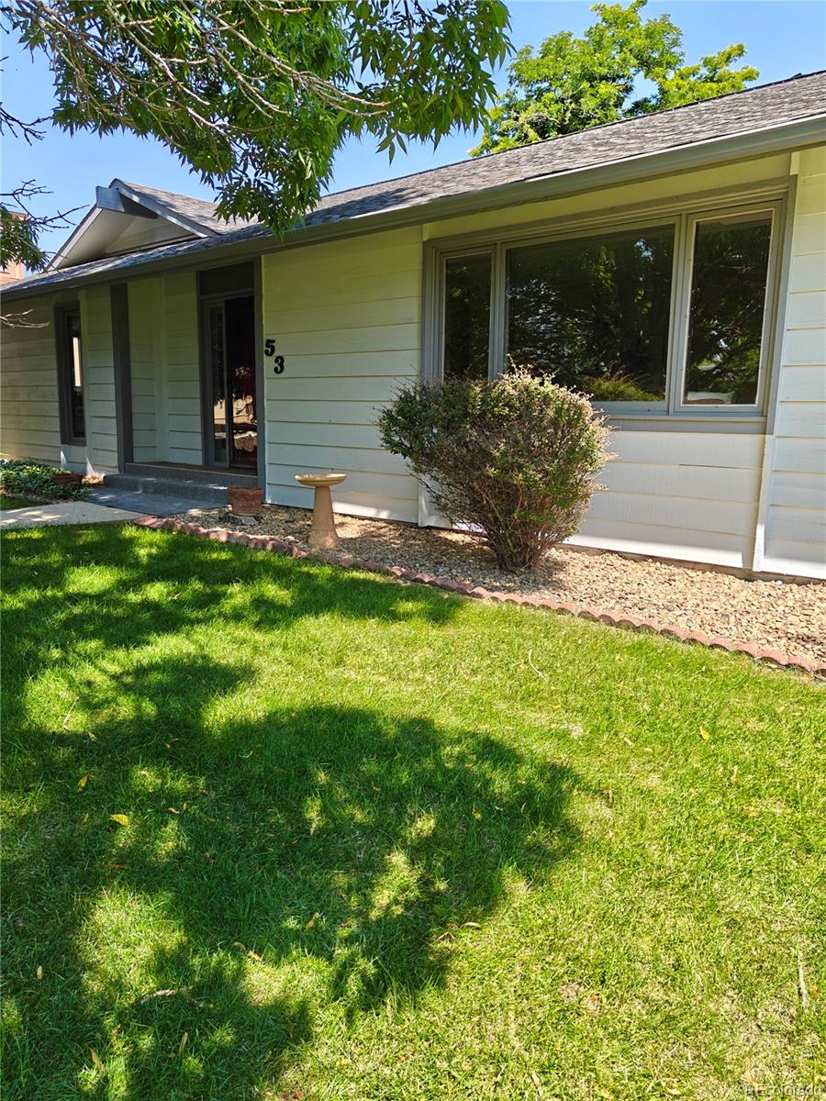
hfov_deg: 56.8
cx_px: 413
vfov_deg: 71.6
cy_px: 550
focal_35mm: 24
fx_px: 764
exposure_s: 1/200
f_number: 1.8
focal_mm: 5.59
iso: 100
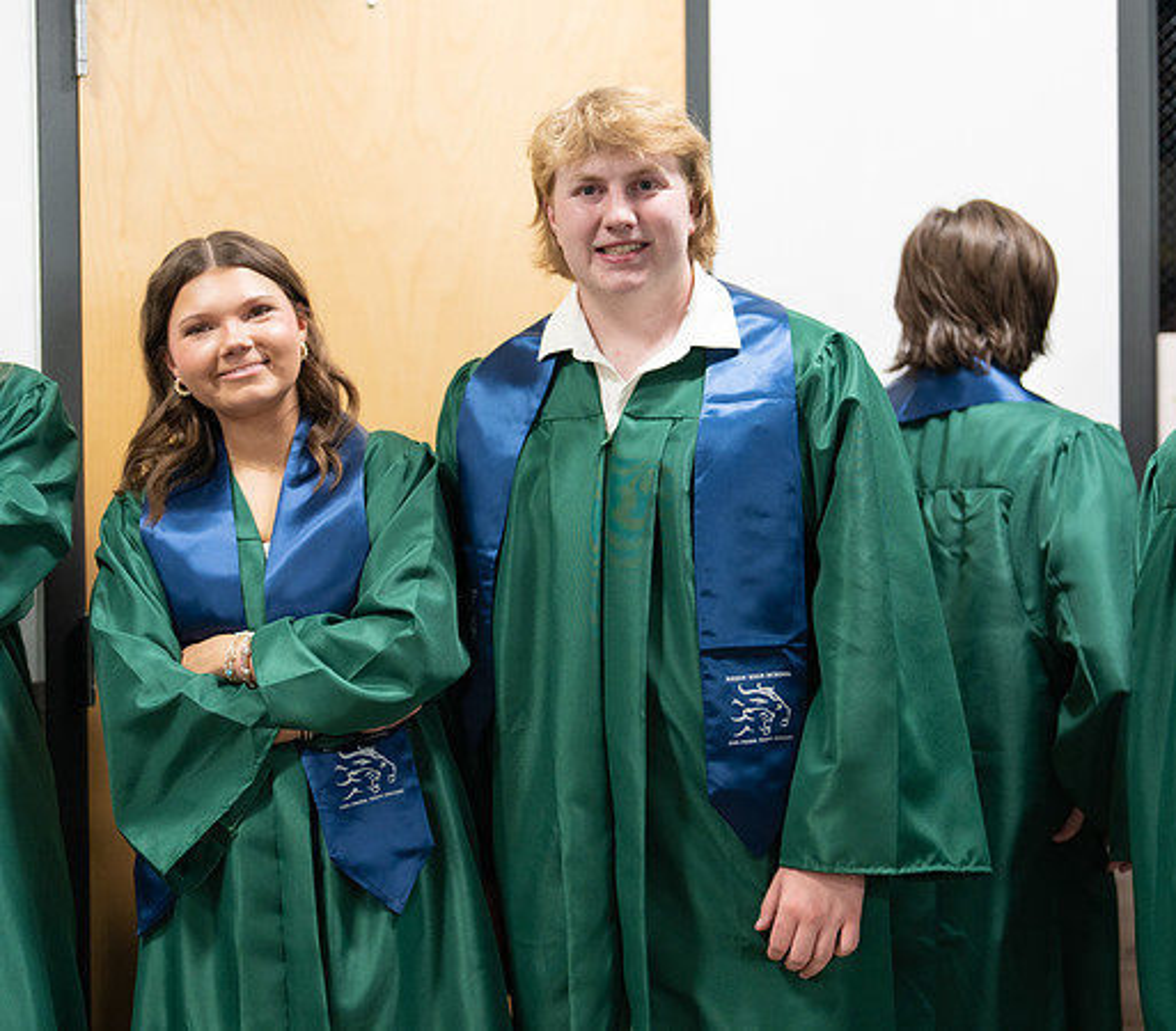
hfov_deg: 29.1
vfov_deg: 25.6
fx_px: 2266
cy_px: 487
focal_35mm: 63
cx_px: 674
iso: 500
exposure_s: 1/320
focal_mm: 50
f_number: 1.2
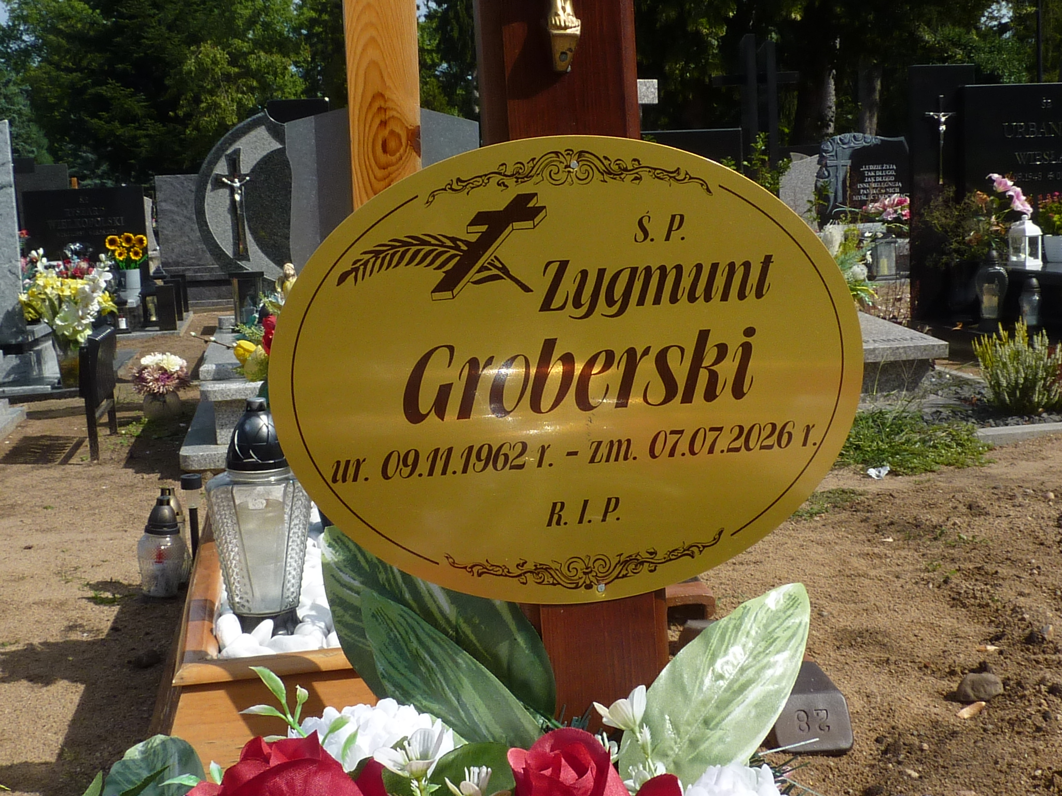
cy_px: 398
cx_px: 531
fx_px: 1473
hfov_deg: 39.7
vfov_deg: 30.3
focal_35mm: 48
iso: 80
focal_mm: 4.4
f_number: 5
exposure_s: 1/500
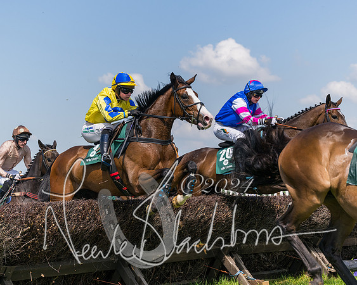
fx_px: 918
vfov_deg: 17.7
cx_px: 182
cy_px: 128
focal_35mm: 87
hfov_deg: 22.0
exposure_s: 1/4000
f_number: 4
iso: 400
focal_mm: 70
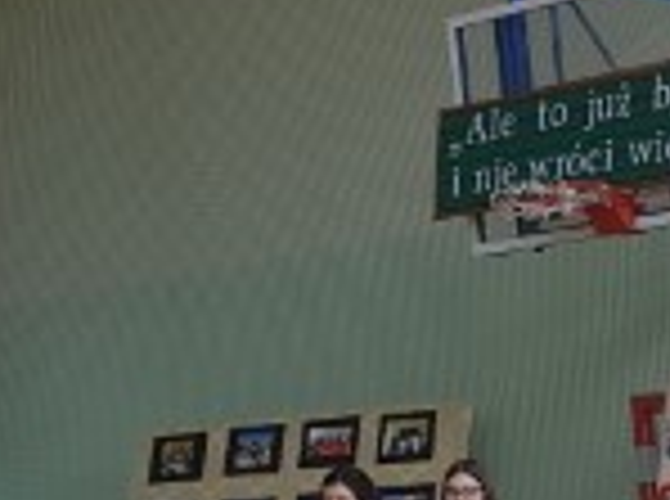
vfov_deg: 13.7
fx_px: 2027
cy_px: 590
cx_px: 1106
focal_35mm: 105
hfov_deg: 16.5
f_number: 1.7
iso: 50
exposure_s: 1/189
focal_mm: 4.2
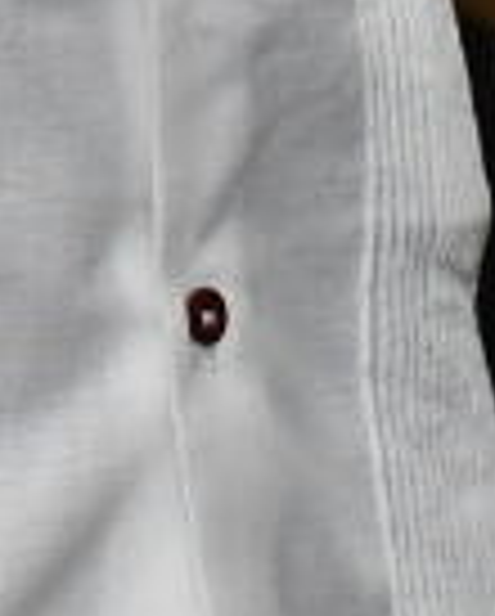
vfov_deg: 3.3
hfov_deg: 2.7
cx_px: -252
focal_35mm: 565
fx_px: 10324
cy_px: -1727
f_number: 6.3
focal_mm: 34
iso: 2000
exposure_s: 1/125
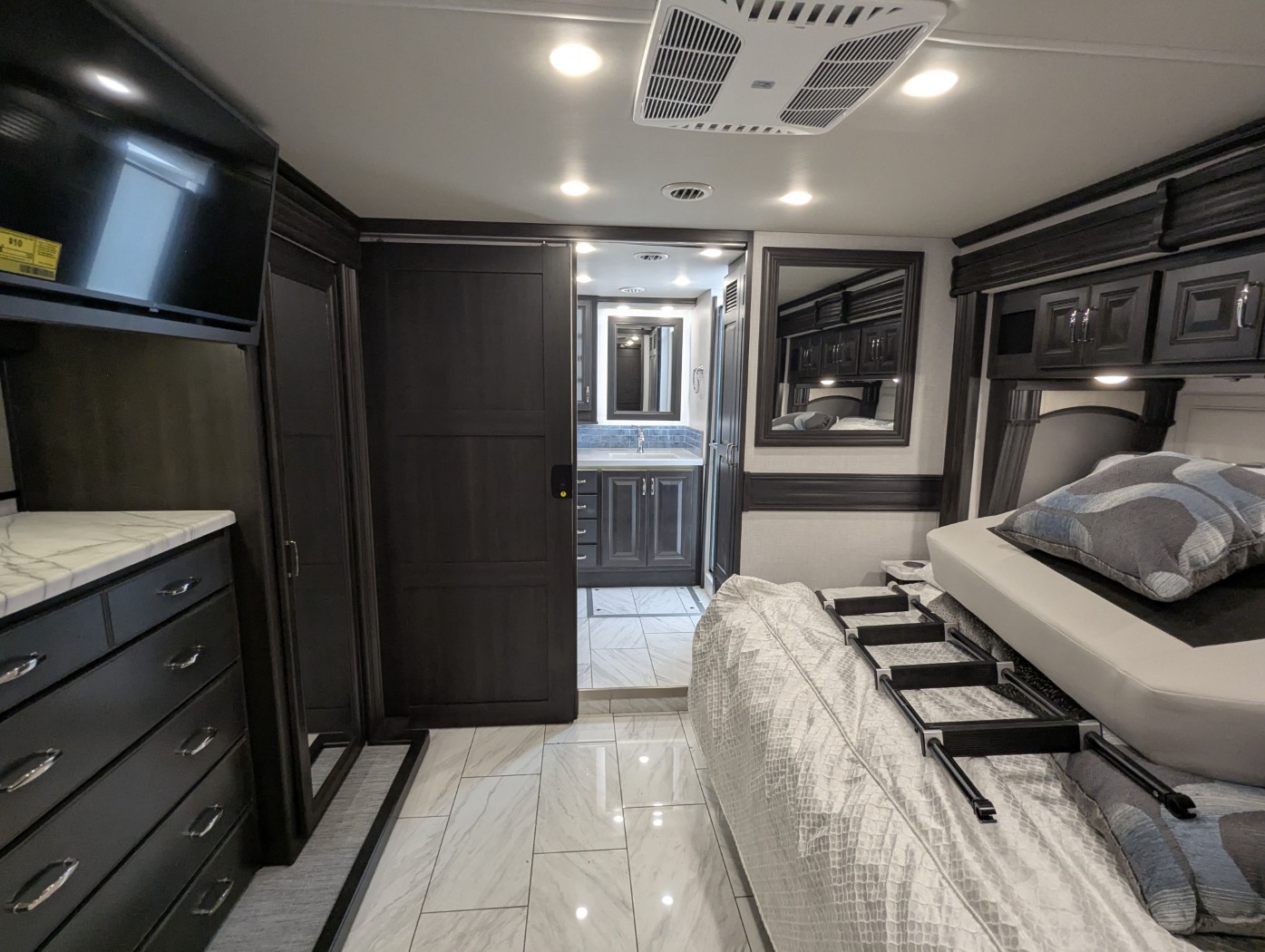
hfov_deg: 94.4
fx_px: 585
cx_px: 632
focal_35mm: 16
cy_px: 476
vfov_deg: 78.2
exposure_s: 1/70
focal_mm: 2.35
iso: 193
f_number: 2.2
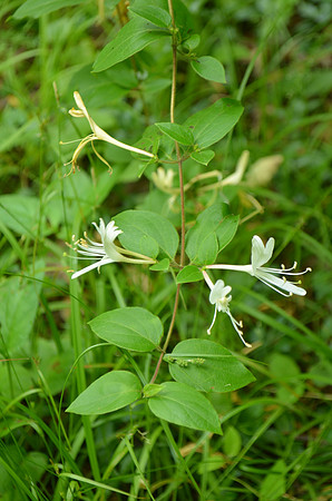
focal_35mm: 72
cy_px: 250
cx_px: 166
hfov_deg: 18.8
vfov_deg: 28.1
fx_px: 1001
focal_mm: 48
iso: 200
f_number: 5.6
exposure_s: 1/50
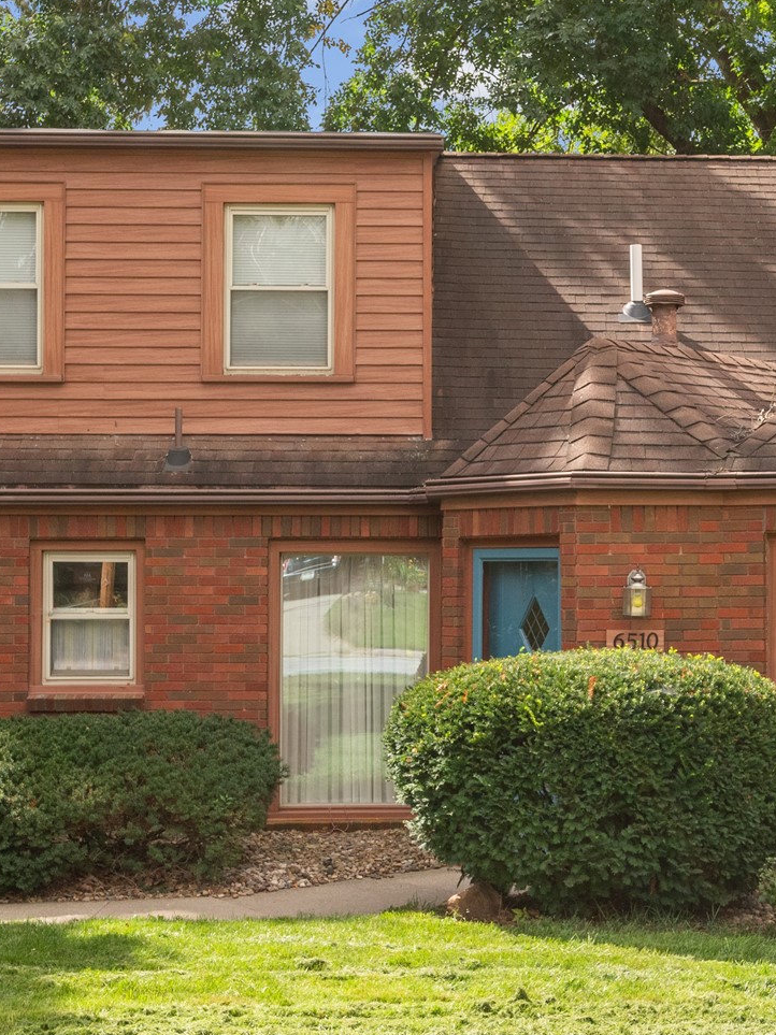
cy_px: 442
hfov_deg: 22.4
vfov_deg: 29.8
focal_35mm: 65
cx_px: 552
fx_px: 1943
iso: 800
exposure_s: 1/640
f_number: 9
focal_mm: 30
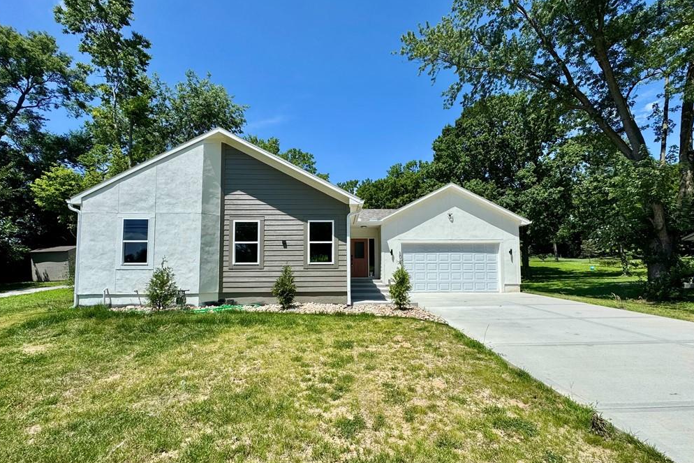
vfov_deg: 77.1
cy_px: 255
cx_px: 347
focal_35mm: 15
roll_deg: -0.1
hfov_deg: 100.4
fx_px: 289
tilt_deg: +3.1
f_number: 2.2
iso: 50
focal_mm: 2.22
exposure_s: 1/2415
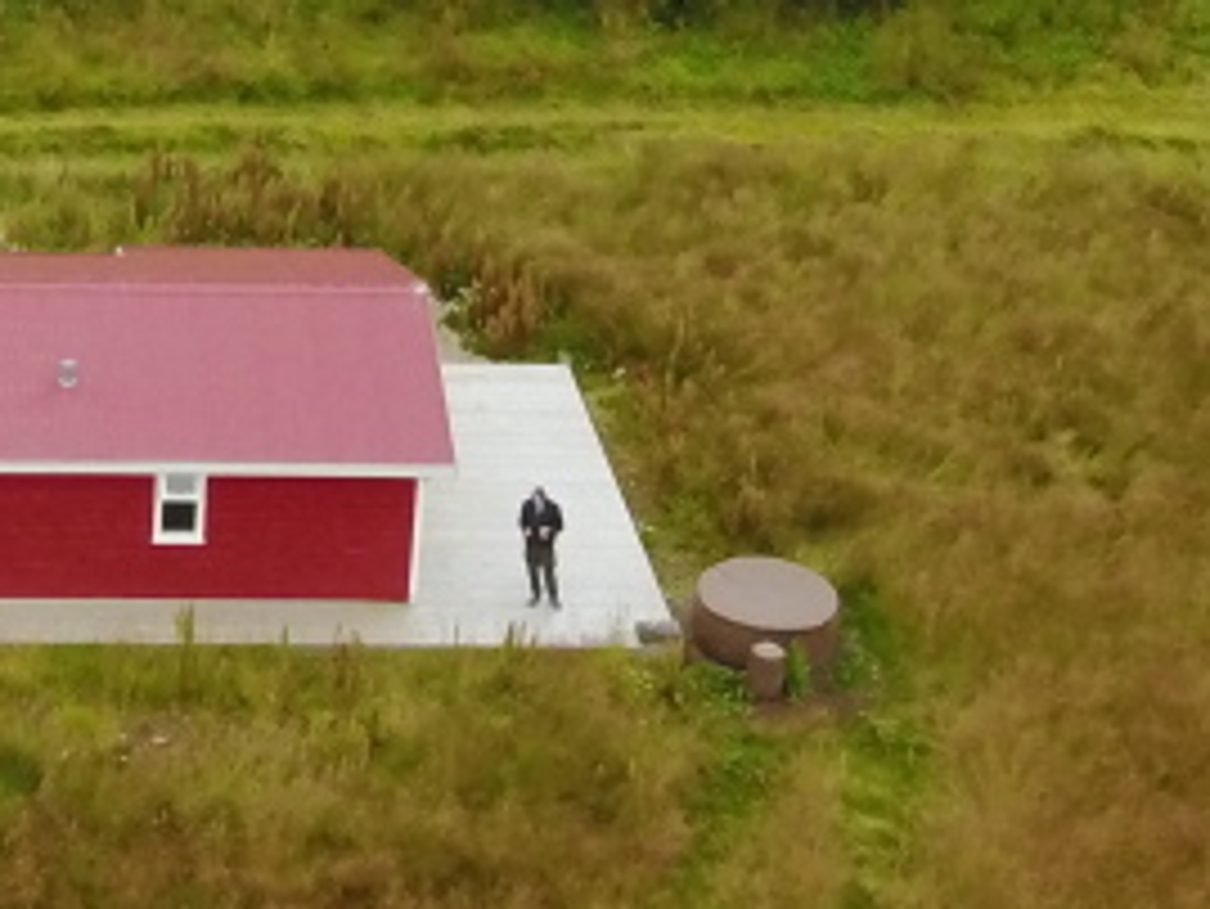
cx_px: 49
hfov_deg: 19.4
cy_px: -72
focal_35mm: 99
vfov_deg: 14.6
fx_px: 3462
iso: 530
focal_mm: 4.73
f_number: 2.2
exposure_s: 1/12.5
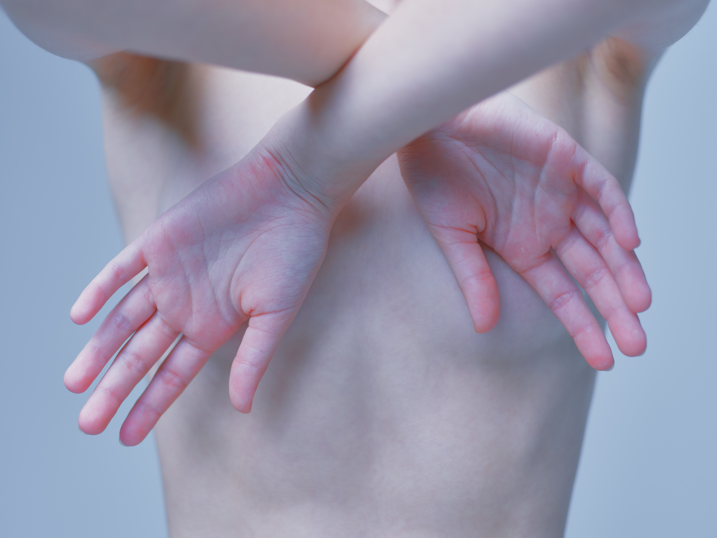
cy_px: 269
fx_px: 1305
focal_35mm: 63
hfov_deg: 30.7
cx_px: 358
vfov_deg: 23.3
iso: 200
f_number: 2.8
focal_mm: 80
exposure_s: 1/50
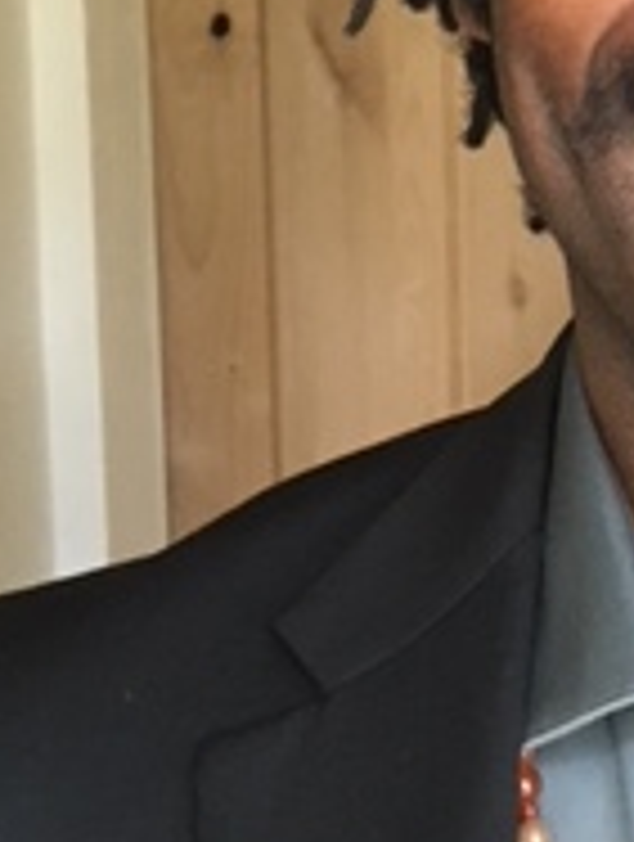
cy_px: 243
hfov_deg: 14.3
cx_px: 845
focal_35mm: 99
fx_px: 2409
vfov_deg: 19.7
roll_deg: -0.5
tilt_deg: -8.5
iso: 200
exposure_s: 1/15
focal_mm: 4.15
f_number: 2.2
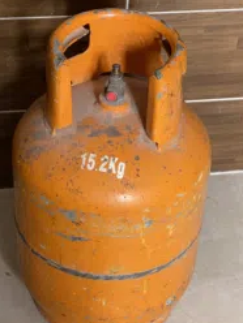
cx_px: 111
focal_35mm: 84
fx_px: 786
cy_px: 155
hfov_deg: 17.6
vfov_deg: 23.3
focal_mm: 6
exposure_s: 1/92
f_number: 2
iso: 160
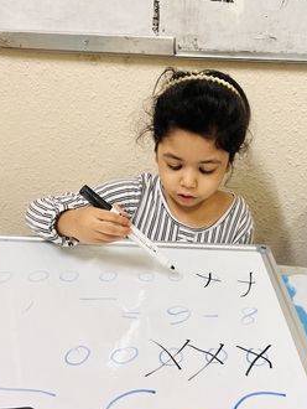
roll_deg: -1.8
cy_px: 235
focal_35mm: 36
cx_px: 173
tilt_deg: -26.7
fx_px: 425
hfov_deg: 39.6
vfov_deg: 51.1
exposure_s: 1/60
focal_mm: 5.7
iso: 80
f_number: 1.5
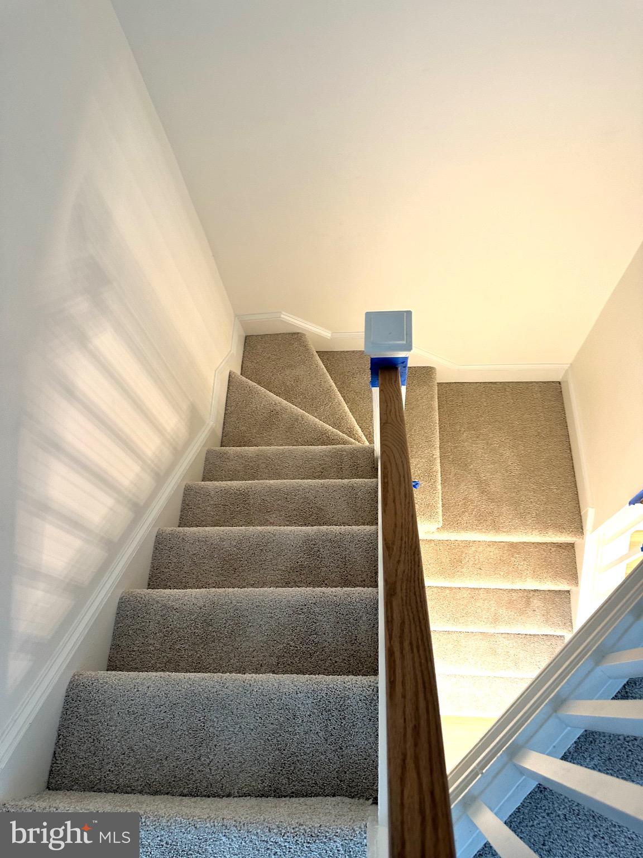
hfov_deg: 56.8
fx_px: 594
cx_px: 322
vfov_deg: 71.6
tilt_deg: -65.3
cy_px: 429
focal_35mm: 24
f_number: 1.78
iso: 160
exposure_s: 1/60
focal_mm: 6.86
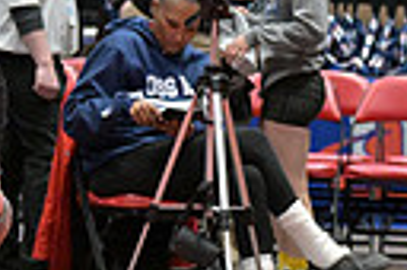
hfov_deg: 6.3
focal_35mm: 317
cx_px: 919
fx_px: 3579
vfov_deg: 4.3
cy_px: 227
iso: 6400
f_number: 2.8
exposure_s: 1/800
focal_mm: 70
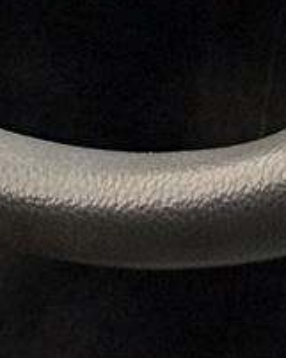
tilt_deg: -19.7
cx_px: -71
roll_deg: +6.6
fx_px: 3542
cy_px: -483
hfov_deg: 4.6
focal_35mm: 335
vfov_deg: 5.6
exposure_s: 1/35
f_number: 1.78
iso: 500
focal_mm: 6.76
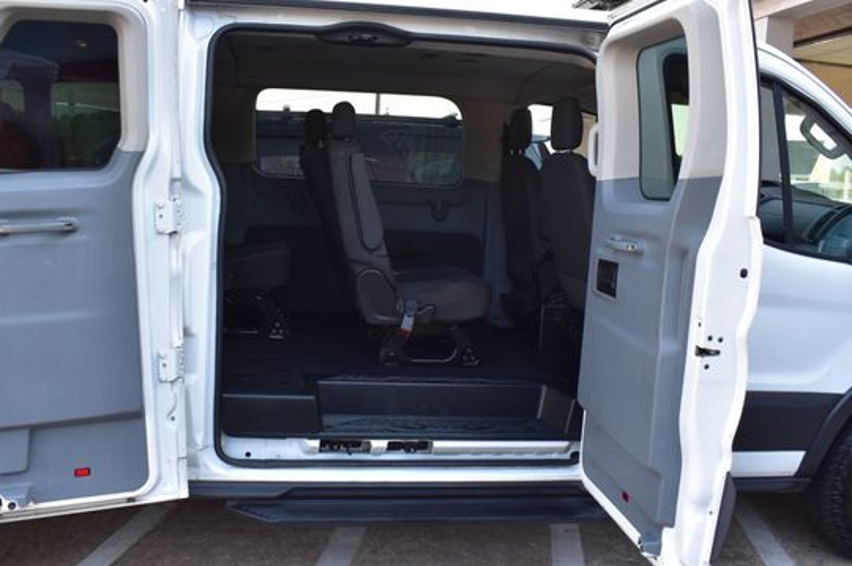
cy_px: 285
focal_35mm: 32
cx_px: 391
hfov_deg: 58.7
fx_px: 757
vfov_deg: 41.0
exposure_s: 1/100
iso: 400
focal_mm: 18
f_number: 9
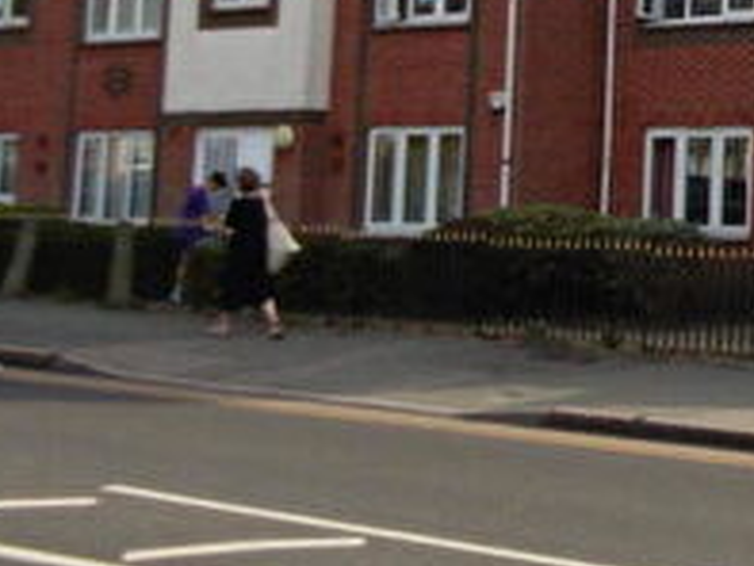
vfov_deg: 18.4
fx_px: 1700
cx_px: 1129
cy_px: -2
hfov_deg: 21.1
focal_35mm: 78
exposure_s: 1/640
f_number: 3
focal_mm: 4
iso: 100
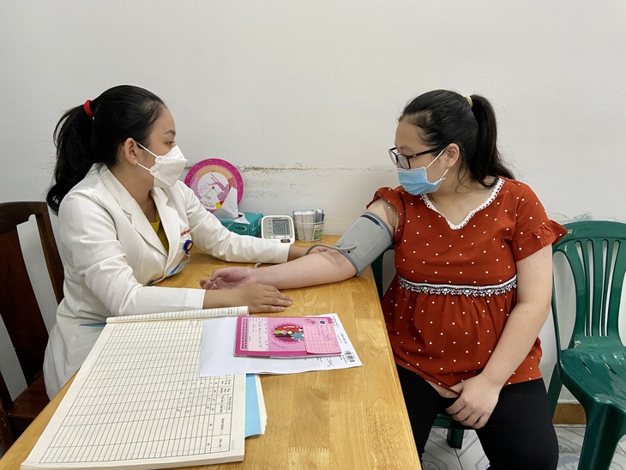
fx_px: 470
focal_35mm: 26
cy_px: 235
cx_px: 313
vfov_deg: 53.1
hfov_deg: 67.3
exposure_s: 1/60
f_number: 1.8
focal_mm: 4.25
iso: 200
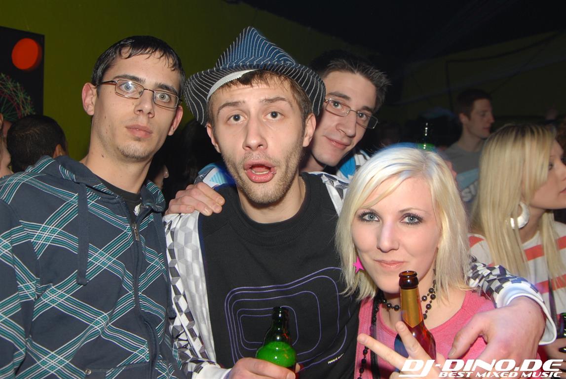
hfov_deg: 53.1
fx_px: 567
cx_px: 283
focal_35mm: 36
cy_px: 190
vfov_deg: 37.0
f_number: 5.6
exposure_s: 1/4
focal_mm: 24
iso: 200
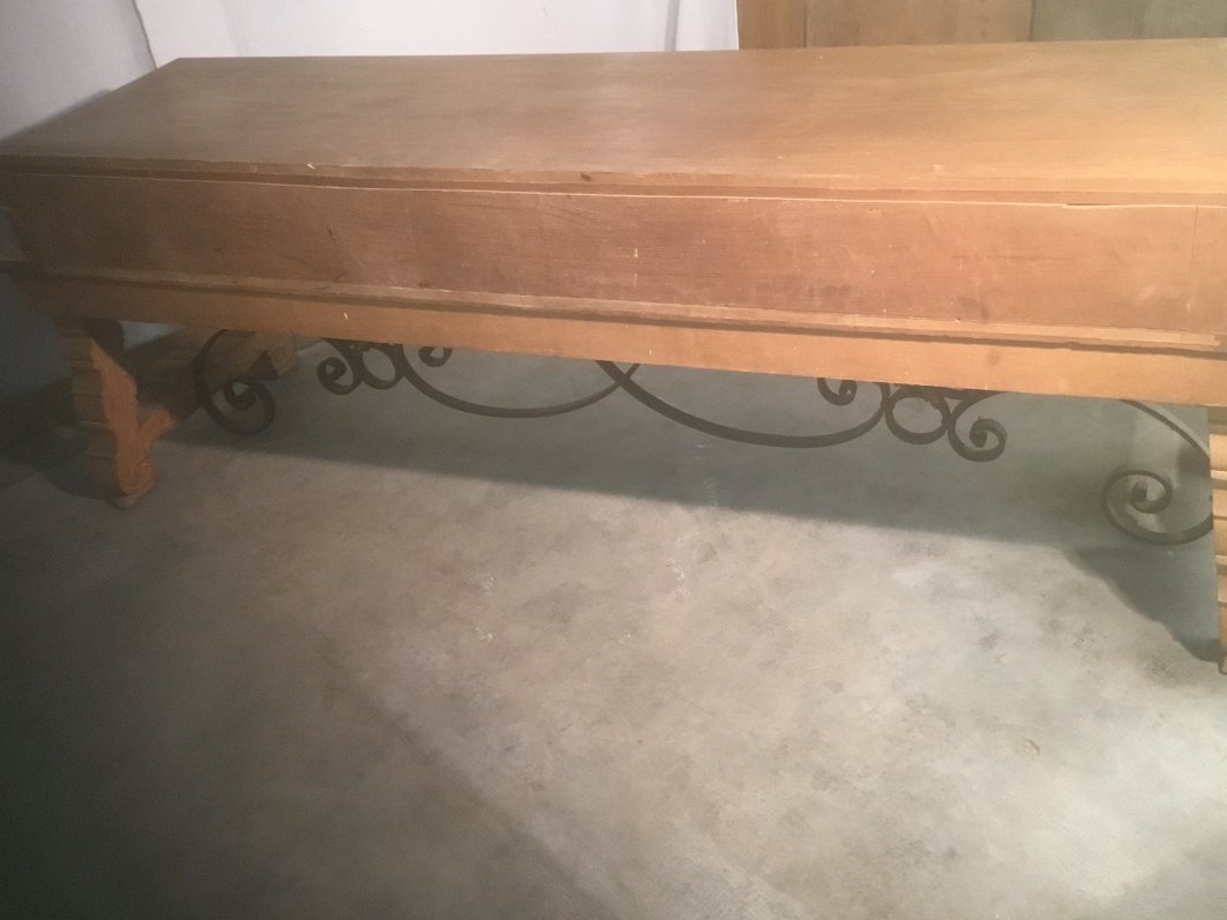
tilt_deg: -30.1
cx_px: 628
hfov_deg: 52.6
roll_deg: +8.0
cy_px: 413
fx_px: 1240
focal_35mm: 35
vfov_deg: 40.6
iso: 200
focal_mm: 3.3
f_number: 2.4
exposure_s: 1/33
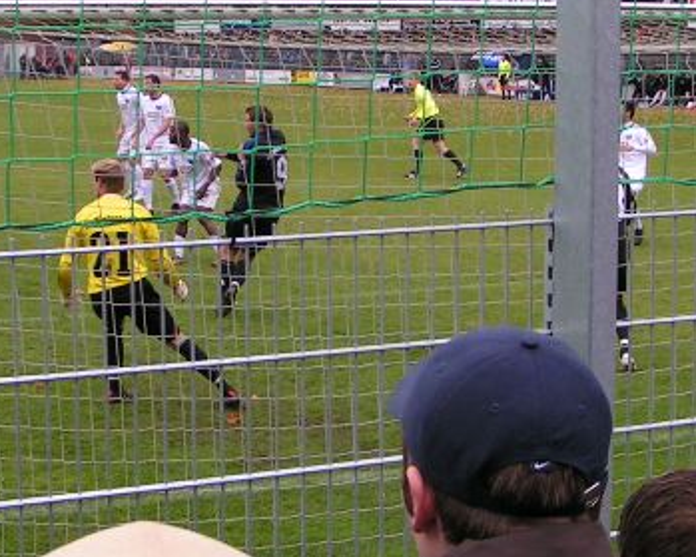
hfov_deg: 22.4
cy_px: 214
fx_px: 1750
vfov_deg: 18.0
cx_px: 227
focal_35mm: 85
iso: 50
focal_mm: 5.8
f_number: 4.5
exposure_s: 1/100
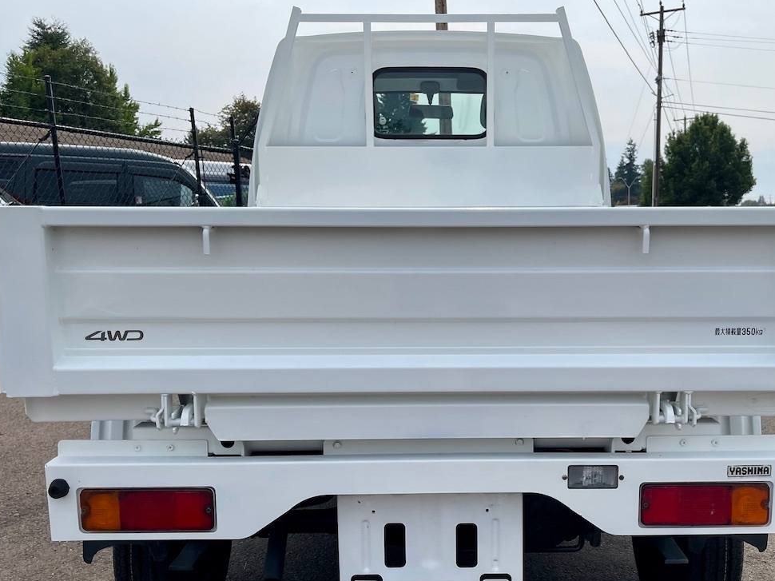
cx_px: 441
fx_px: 739
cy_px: 343
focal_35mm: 33
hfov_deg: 55.2
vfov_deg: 42.8
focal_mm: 5.1
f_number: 1.6
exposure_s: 1/5376
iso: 32
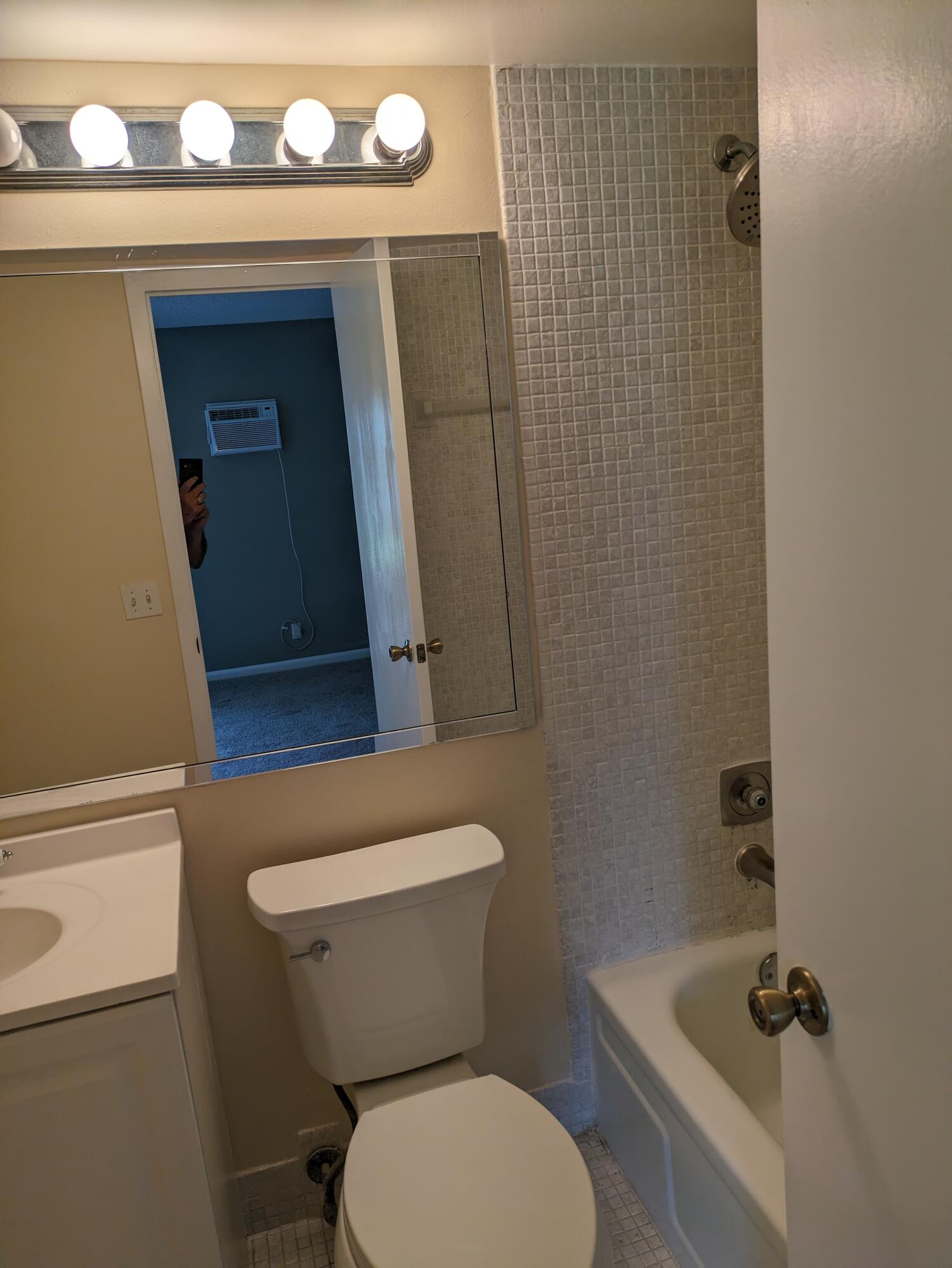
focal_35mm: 25
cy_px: 634
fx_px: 916
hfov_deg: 54.9
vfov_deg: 69.4
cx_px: 476
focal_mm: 5.43
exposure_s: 1/249
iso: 41
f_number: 1.89
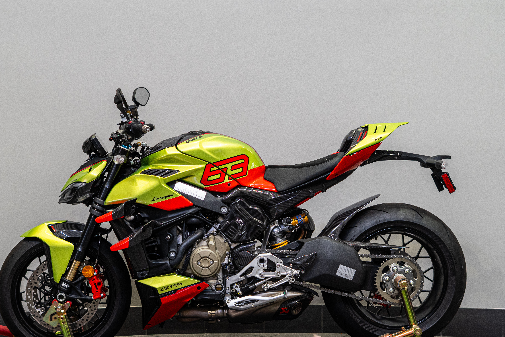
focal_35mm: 70
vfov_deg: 19.4
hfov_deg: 28.8
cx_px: 247
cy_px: 196
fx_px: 982
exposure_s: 1/100
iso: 1000
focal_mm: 50
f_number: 3.2
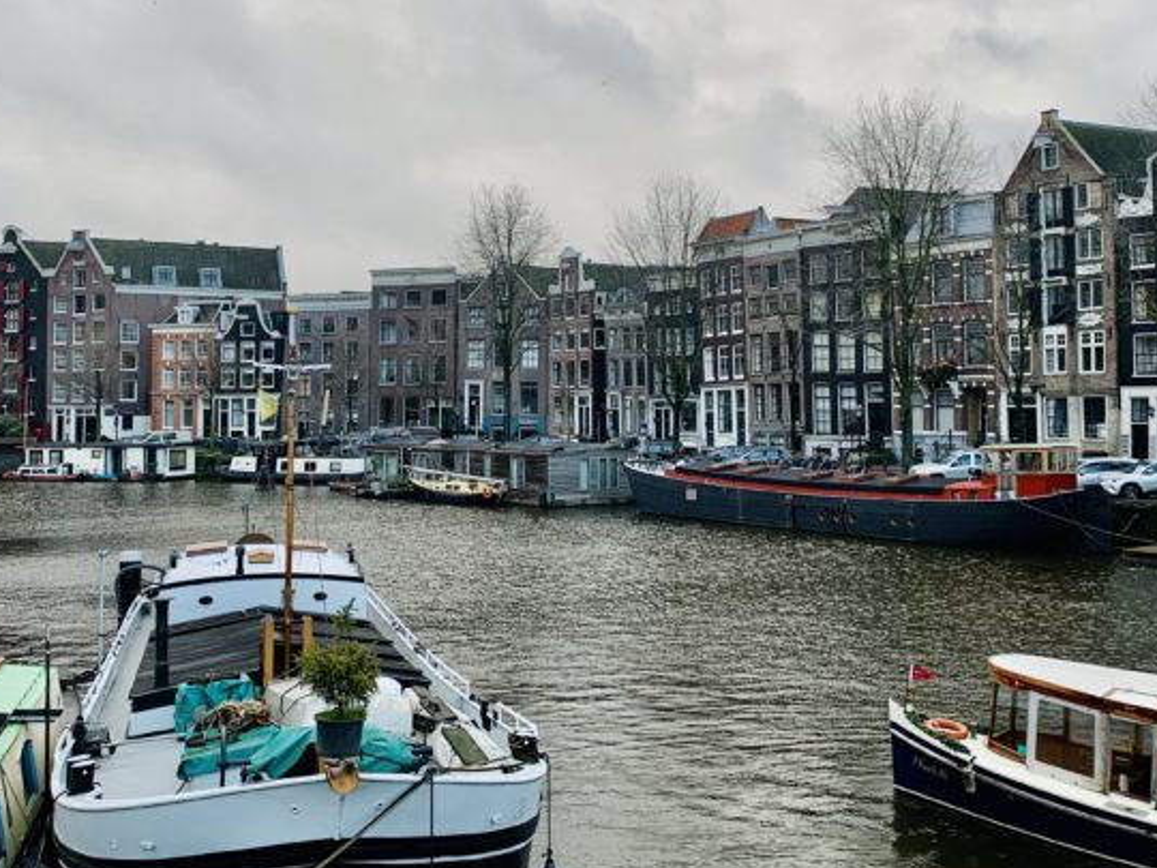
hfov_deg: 50.0
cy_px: 341
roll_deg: -0.4
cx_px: 516
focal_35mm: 37
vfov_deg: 38.5
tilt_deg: +2.8
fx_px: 1237
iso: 25
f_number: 1.8
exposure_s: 1/122
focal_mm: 4.25
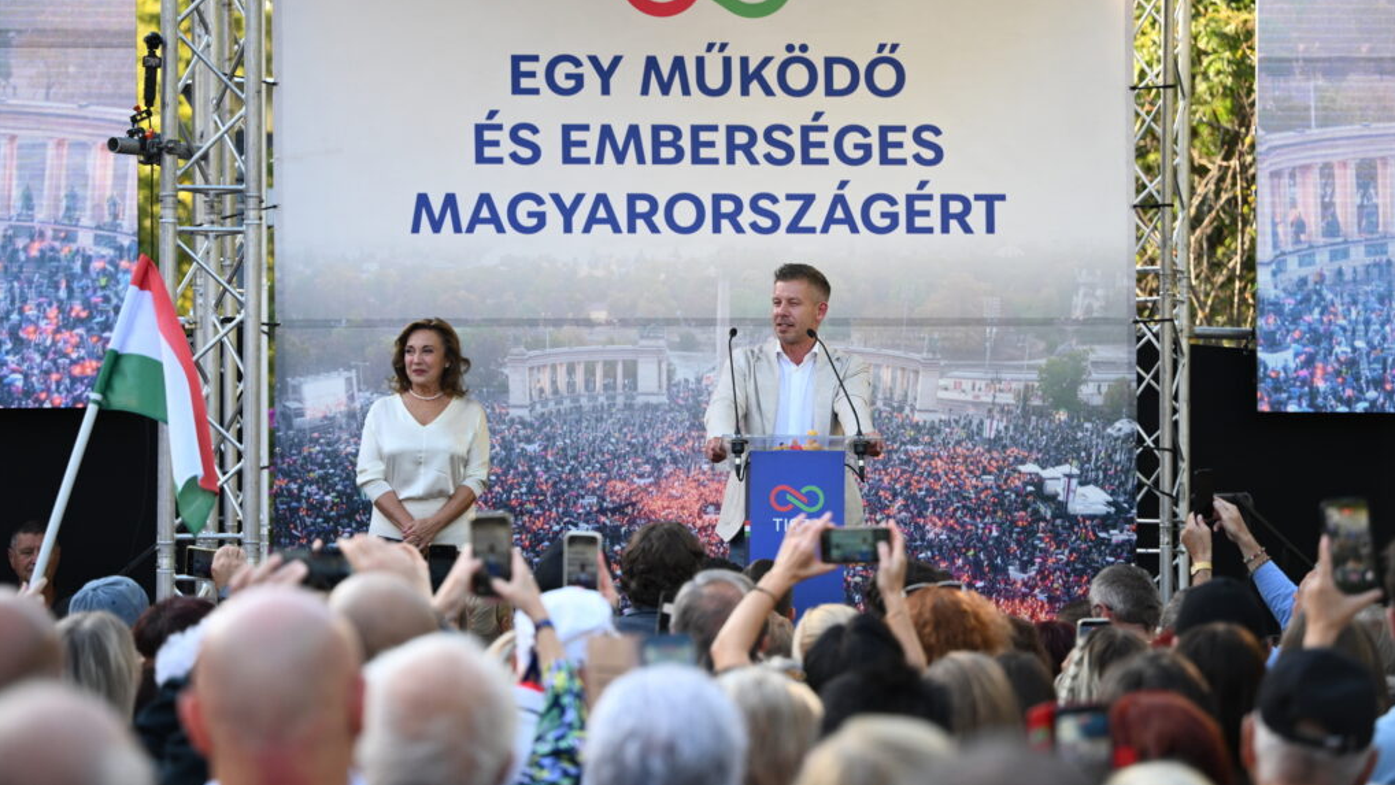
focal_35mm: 99
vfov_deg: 12.2
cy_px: 319
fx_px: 3663
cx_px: 698
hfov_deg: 21.6
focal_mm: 94
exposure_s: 1/1000
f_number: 2.8
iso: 500
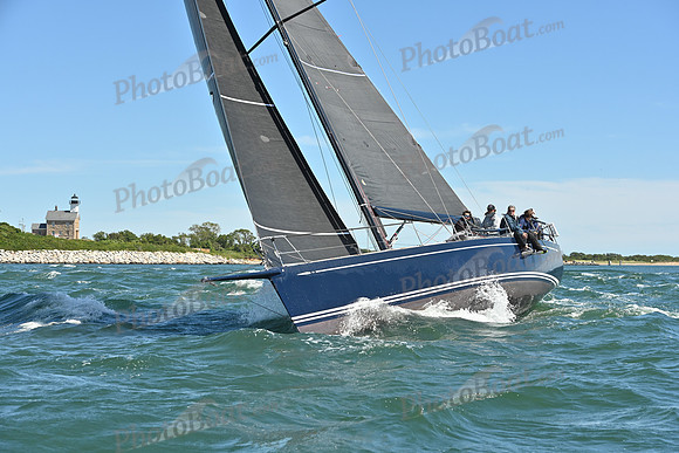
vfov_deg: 19.5
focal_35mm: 70
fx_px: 1321
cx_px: 340
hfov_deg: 28.8
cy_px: 226
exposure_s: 1/1250
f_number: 7.1
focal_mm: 70
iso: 320
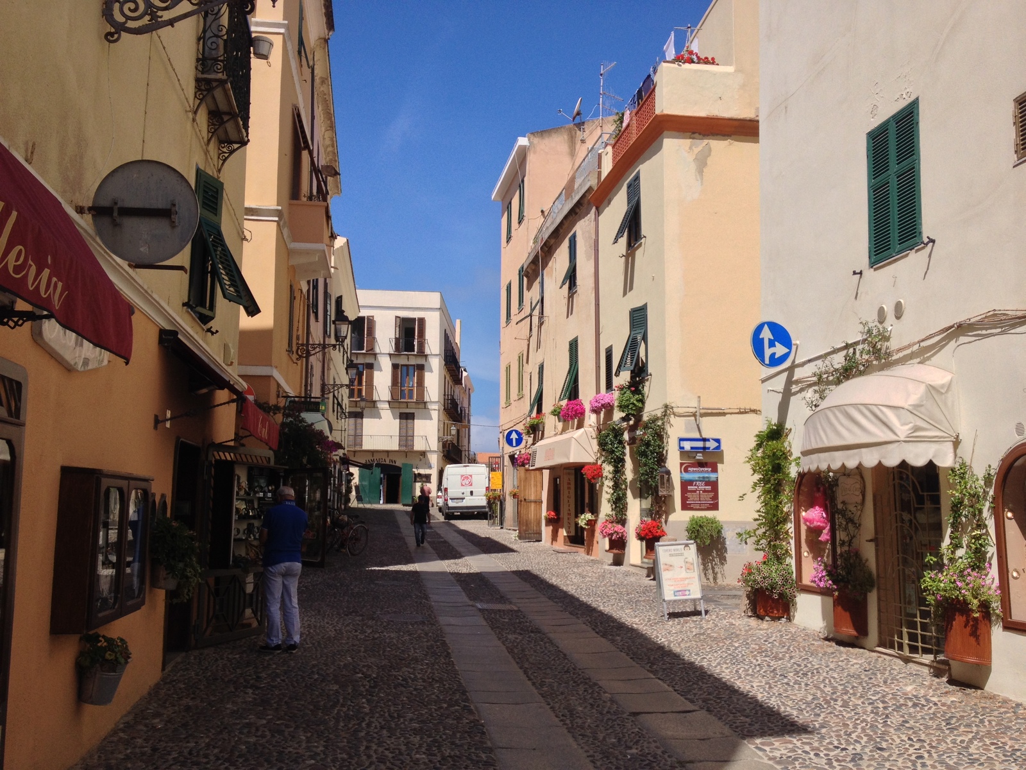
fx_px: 1037
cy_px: 385
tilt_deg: +3.4
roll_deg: +0.0
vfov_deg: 40.7
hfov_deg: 52.6
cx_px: 513
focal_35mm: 35
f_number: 2.4
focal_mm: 4.28
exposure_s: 1/1972
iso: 50
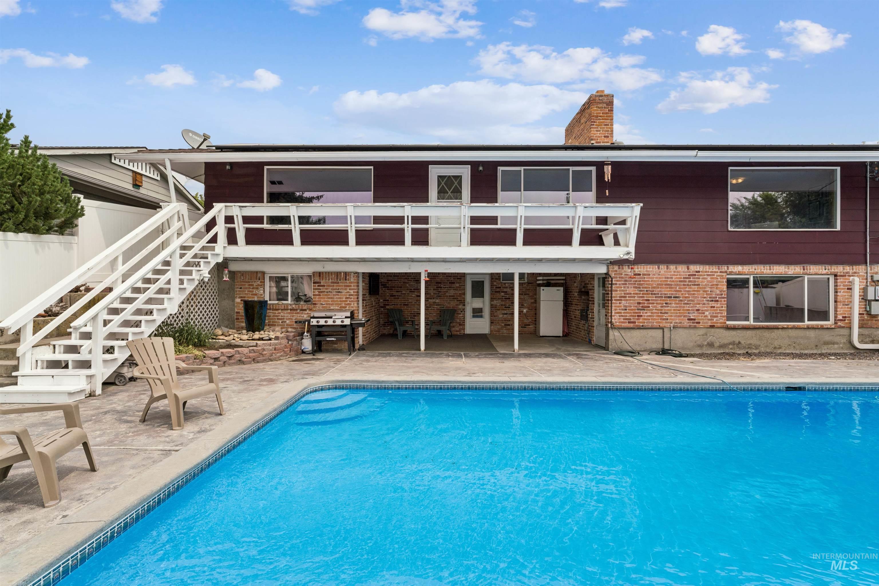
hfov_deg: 91.0
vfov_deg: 68.3
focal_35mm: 18
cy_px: 293
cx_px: 440
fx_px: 432
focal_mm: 17.7
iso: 400
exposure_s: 1/250
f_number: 13
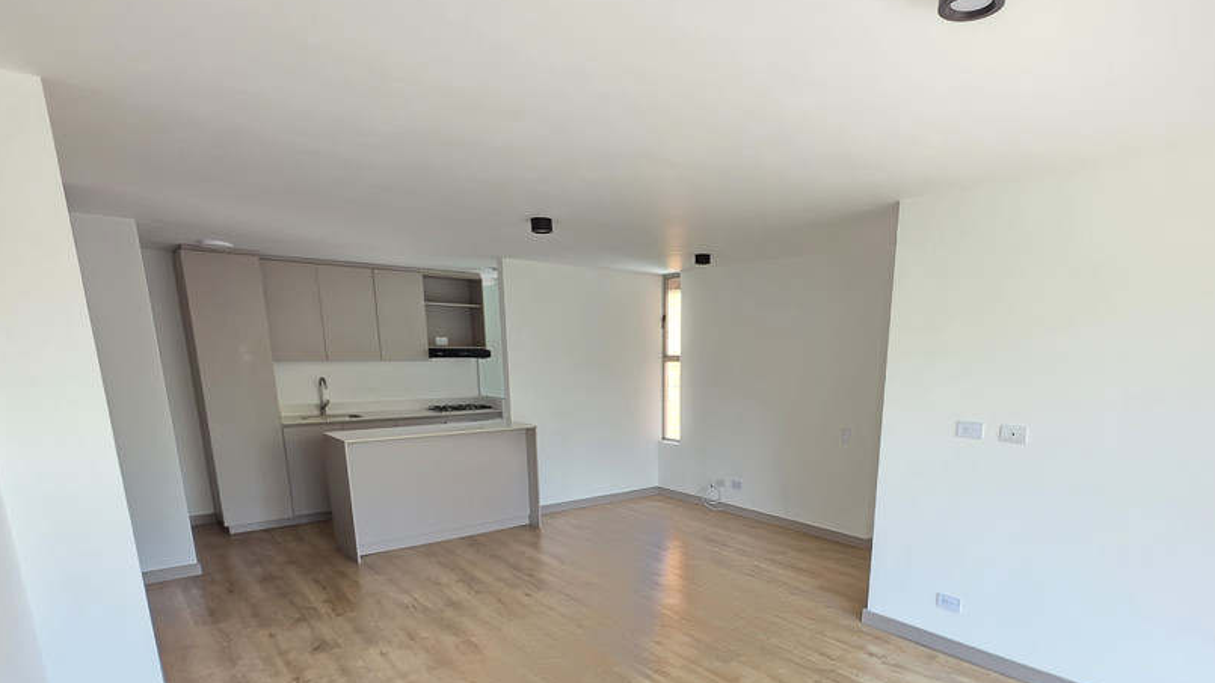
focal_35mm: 19
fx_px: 612
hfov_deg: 88.9
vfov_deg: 55.0
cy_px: 528
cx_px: 700
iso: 125
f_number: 1.9
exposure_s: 1/120
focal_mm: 2.2
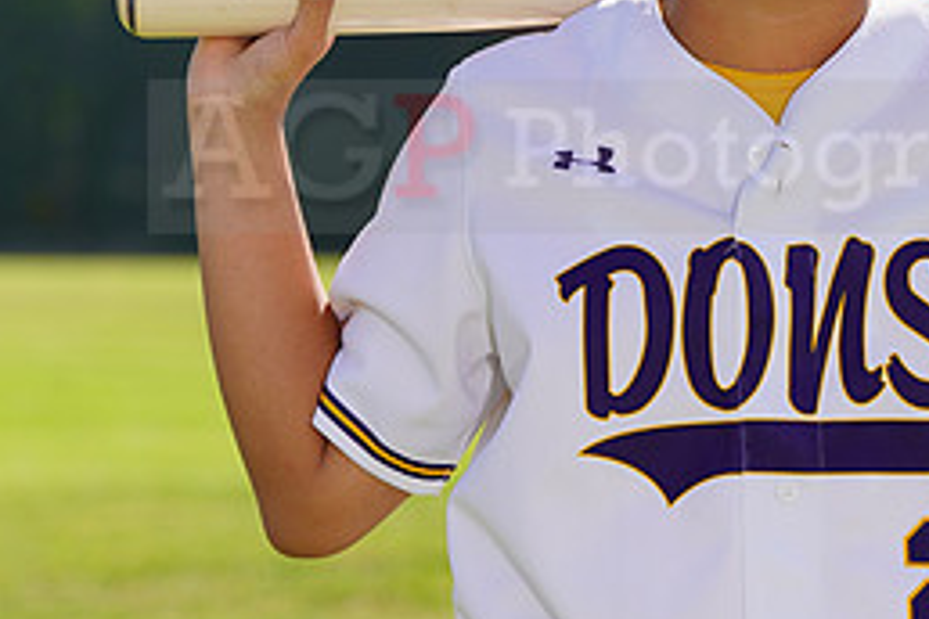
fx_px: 12463
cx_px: 753
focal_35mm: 483
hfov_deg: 4.3
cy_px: 126
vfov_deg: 2.8
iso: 100
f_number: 8
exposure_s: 1/250
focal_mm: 215
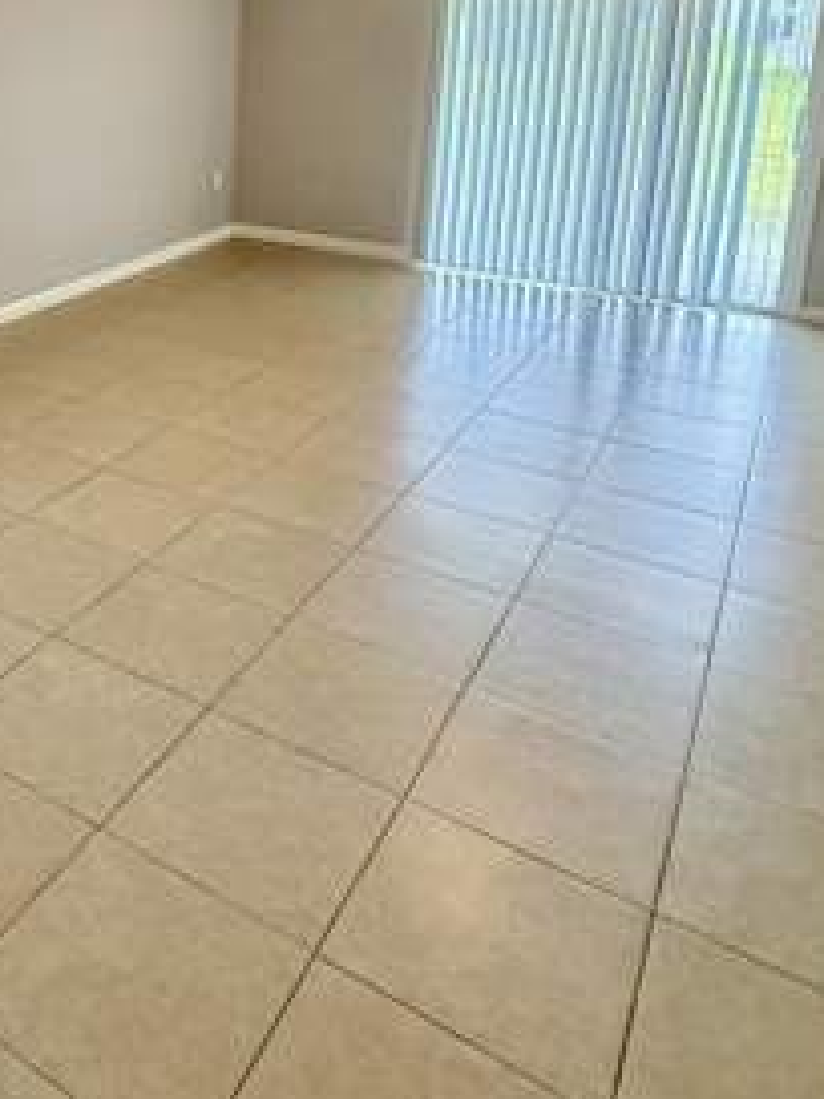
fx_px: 1047
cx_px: 36
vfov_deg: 51.9
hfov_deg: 38.9
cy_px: 222
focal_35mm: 33
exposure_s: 1/120
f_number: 2.2
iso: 250
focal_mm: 2.22
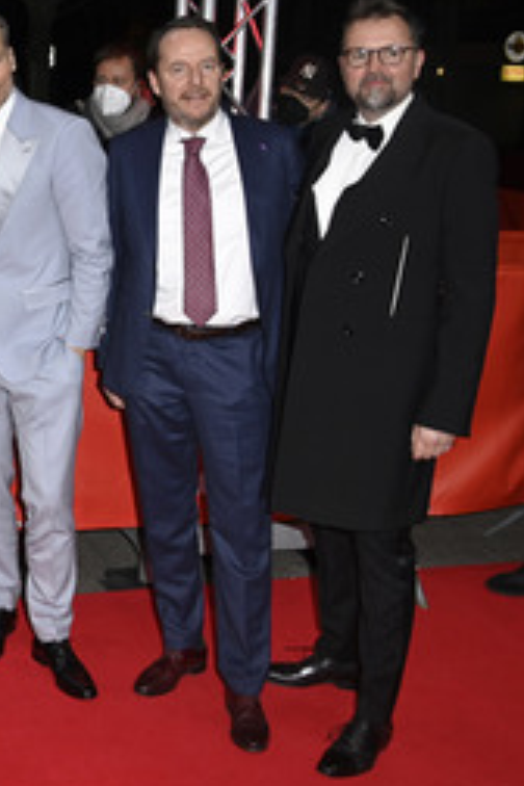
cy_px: 349
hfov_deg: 23.7
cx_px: -161
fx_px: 1092
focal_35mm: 50
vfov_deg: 39.5
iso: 640
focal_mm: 28
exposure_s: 1/250
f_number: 5.6
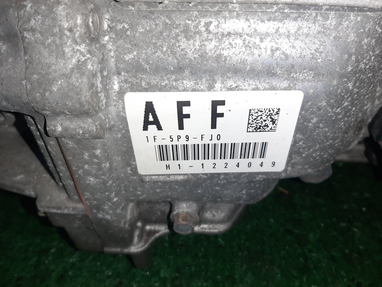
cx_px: 191
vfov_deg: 53.1
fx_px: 287
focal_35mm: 26
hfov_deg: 67.3
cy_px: 144
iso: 256
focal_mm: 3.93
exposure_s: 1/25
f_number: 1.7
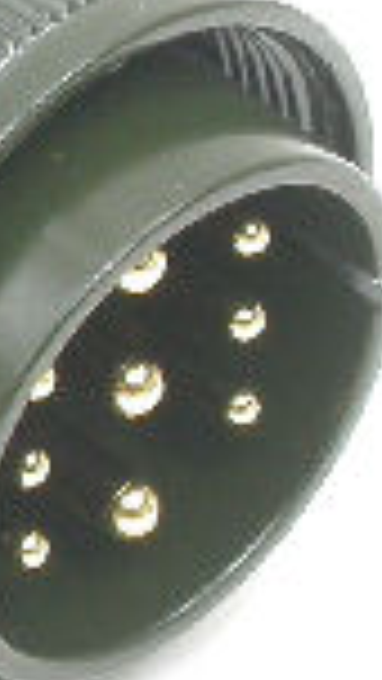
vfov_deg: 3.0
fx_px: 12778
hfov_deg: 1.7
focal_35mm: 710
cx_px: -742
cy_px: 225
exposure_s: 1/6.1
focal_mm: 32
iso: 127
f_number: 10.3
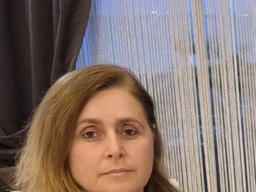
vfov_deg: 10.9
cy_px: 298
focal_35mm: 131
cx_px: 529
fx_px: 969
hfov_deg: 12.9
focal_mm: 6.57
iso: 500
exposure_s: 1/50
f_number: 1.6
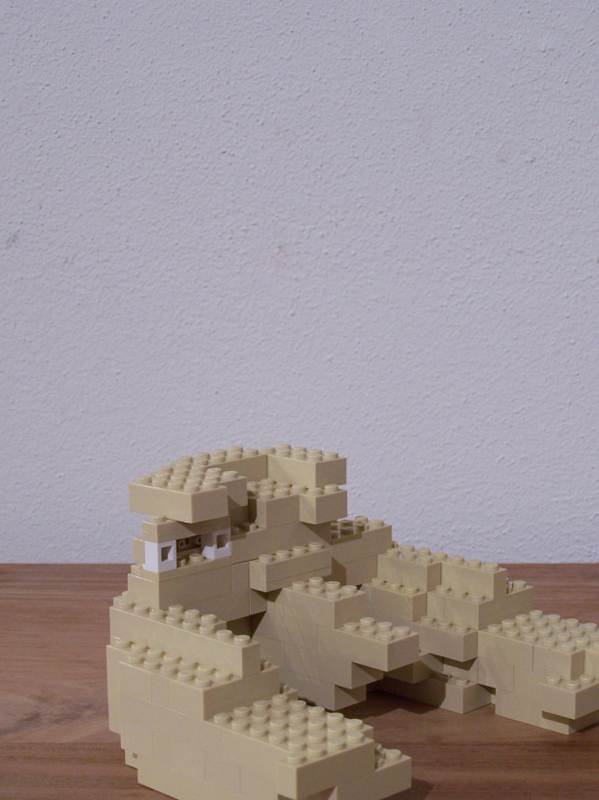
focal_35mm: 80
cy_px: 479
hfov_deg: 18.4
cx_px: 371
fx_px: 1846
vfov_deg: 24.4
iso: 80
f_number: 3.2
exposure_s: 1/2
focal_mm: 10.7
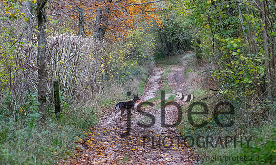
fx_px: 2491
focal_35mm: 335
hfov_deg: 6.3
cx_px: 136
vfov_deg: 3.8
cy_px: 107
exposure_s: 1/1000
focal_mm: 200
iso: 7200
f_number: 5.6
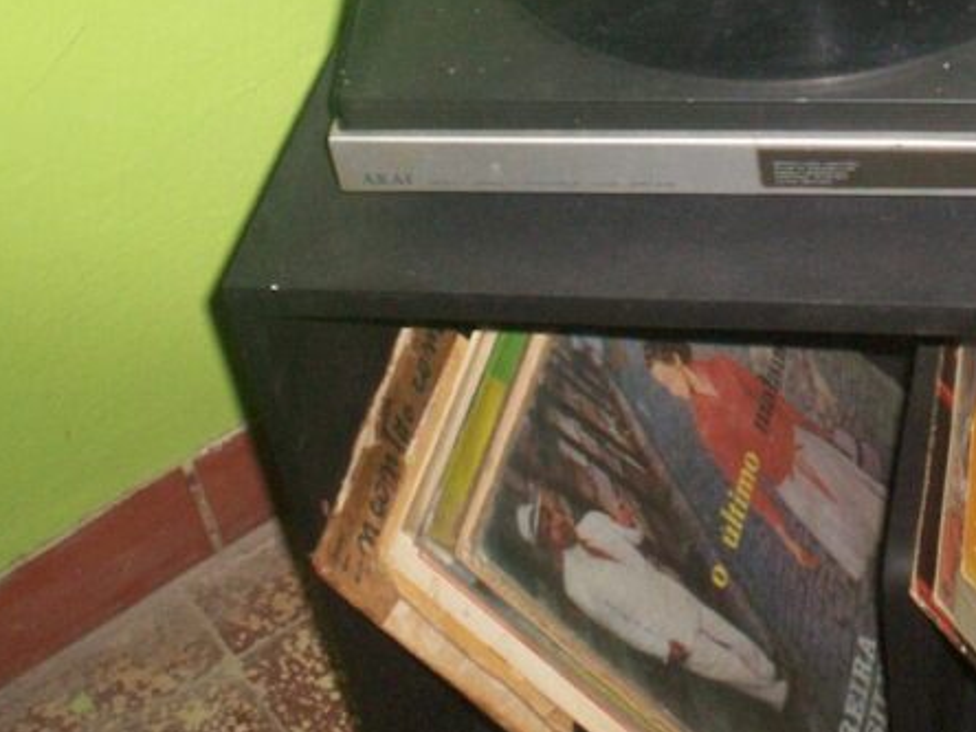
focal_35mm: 83
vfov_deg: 17.2
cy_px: -62
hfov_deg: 22.8
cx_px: 925
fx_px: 2340
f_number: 4.5
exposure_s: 1/64
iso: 140
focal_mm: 5.9
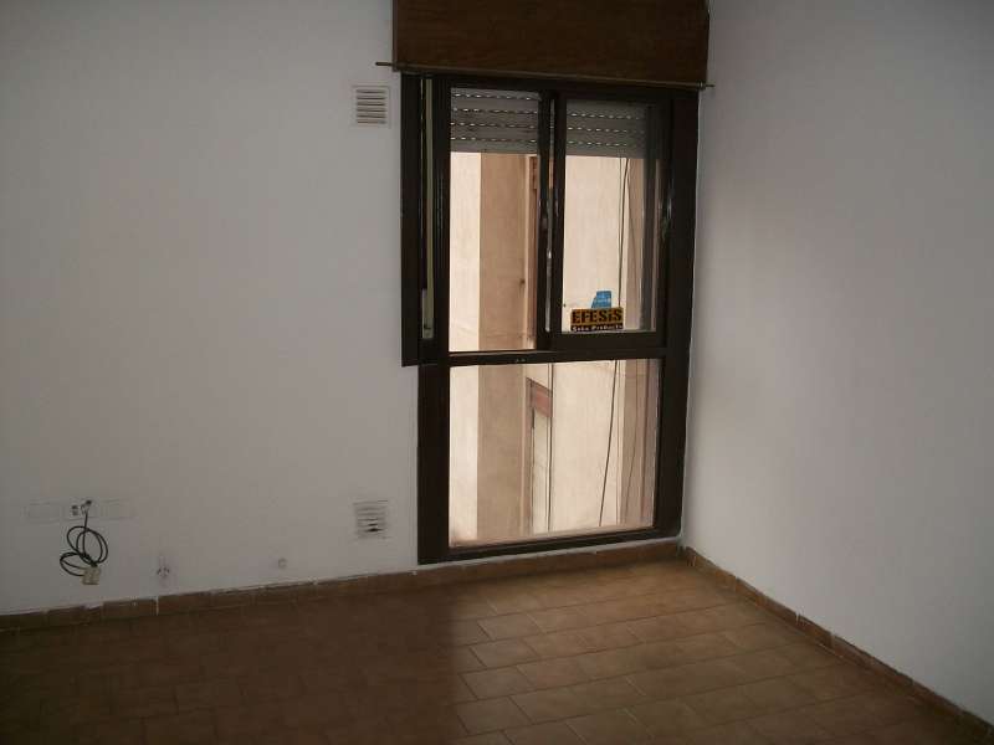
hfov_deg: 56.8
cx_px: 497
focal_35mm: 32
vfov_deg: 44.2
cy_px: 372
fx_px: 919
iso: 80
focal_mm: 5.7
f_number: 2.9
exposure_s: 1/160
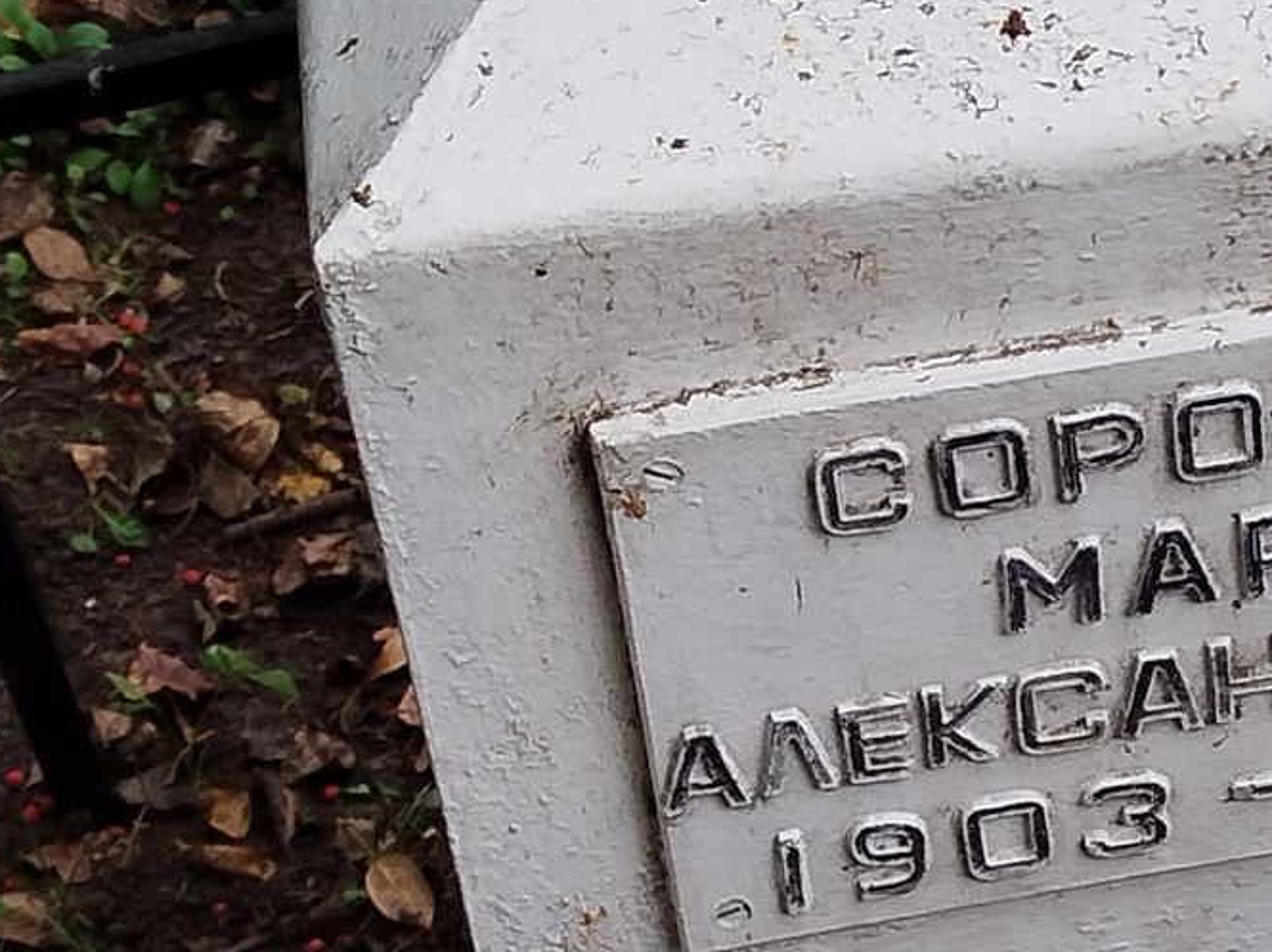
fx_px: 3820
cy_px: 531
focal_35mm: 104
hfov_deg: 18.6
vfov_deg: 14.2
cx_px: 1106
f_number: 1.7
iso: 200
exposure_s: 1/33
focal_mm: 5.31
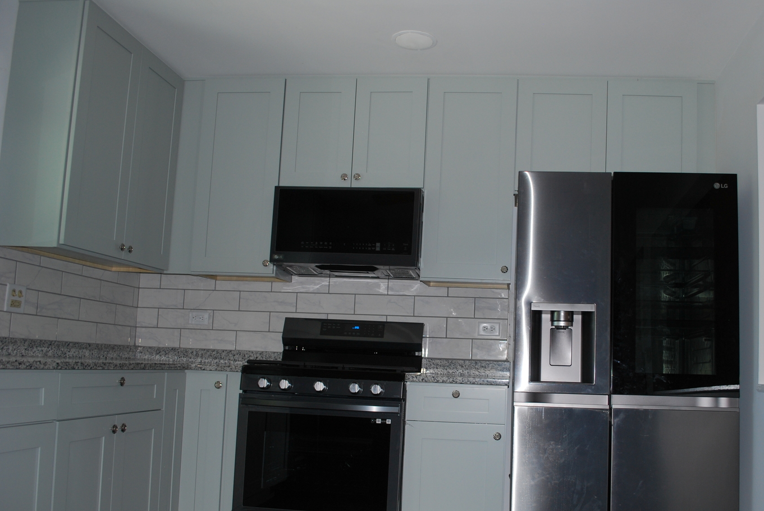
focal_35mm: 32
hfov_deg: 58.3
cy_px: 300
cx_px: 451
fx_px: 680
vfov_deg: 41.1
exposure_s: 1/60
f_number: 3.5
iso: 200
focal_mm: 18
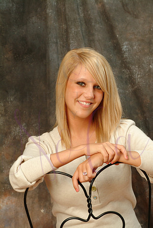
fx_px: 954
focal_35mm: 150
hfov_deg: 9.2
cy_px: 114
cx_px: 76
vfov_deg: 13.7
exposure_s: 1/125
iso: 400
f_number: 11
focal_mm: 100
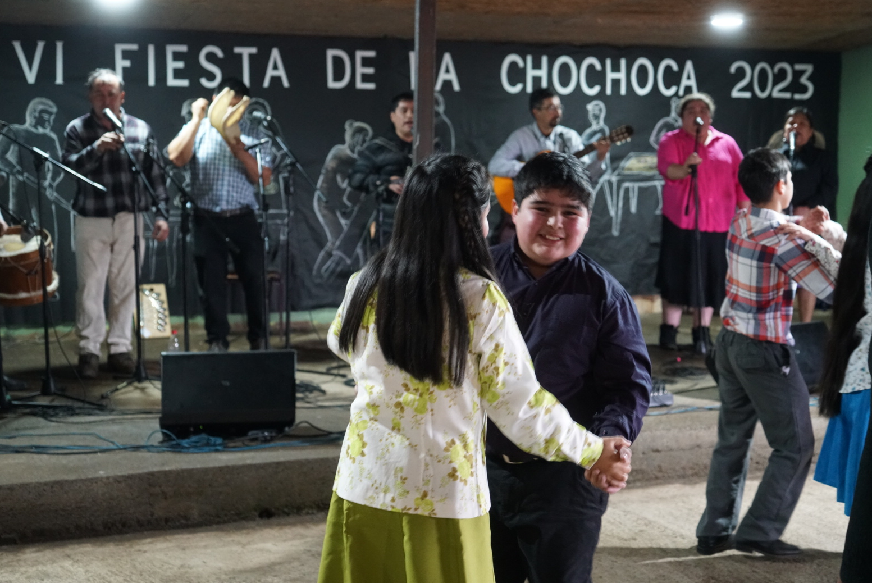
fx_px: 1236
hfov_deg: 38.9
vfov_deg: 26.5
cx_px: 430
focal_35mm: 51
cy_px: 288
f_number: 4
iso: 6400
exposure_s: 1/60
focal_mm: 49
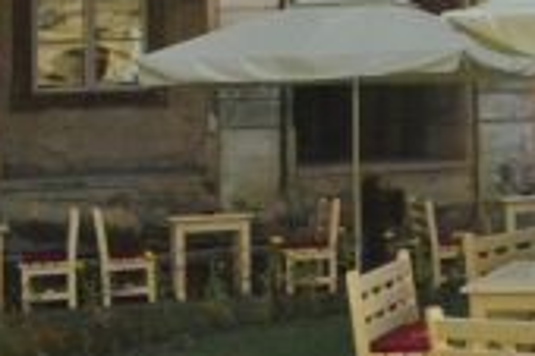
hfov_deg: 12.4
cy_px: -20
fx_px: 2093
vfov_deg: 9.6
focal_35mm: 141
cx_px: 1146
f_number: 16
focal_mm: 20
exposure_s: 1/1000
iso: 1600
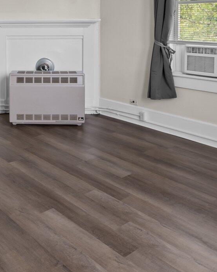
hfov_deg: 36.6
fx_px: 313
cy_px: 40
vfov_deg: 43.7
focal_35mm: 39
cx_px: 37
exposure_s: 1/4
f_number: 9
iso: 400
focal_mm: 14
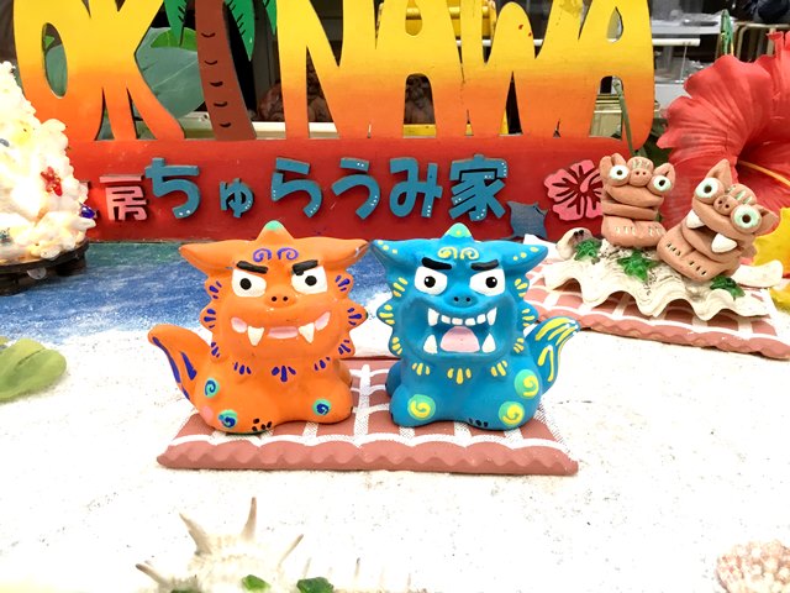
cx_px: 395
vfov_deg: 45.4
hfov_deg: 58.4
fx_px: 707
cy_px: 296
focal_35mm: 31
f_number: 2.4
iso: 32
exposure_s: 1/30
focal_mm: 3.3
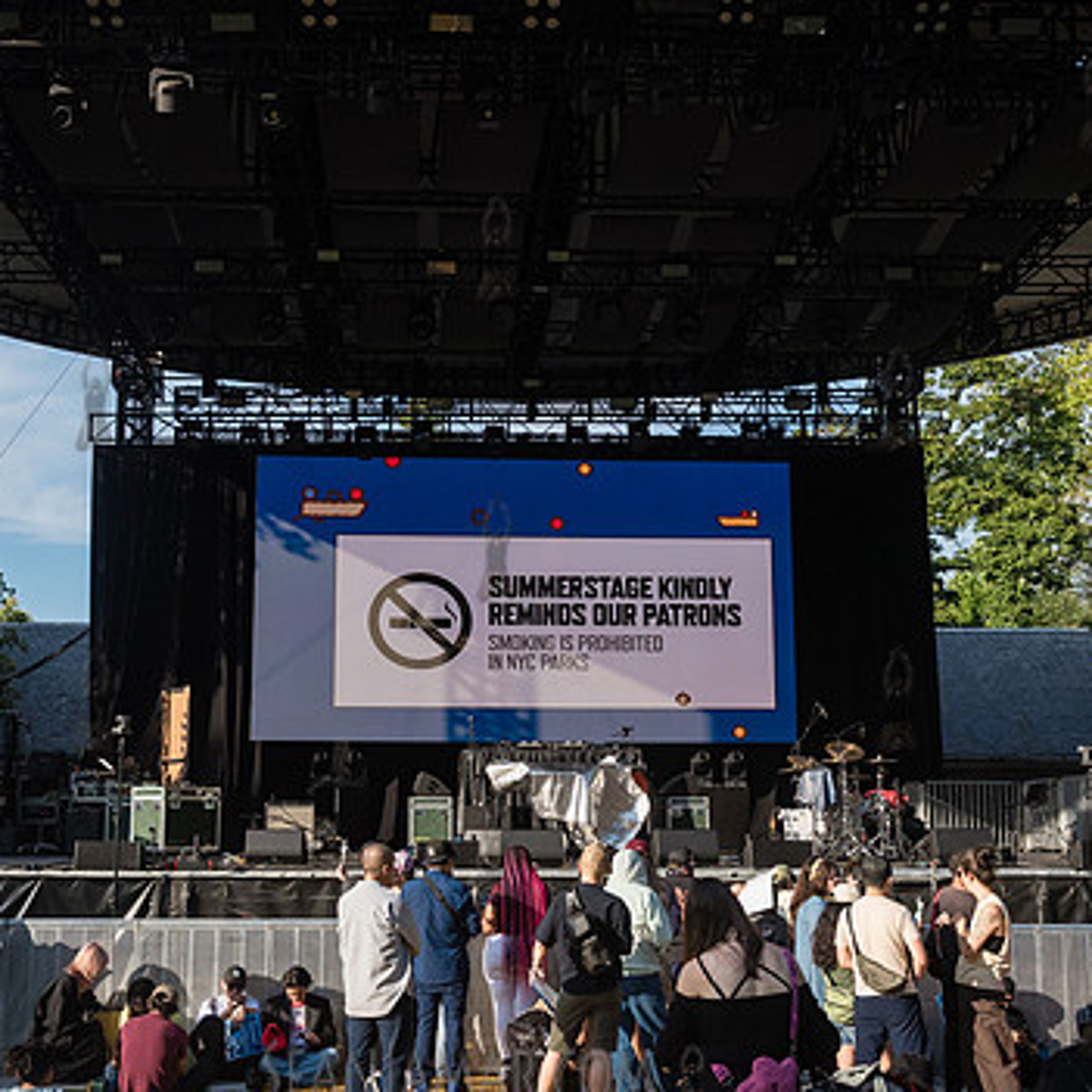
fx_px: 1606
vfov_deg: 37.6
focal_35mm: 45
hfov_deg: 37.5
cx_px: 495
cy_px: 546
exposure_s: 1/3200
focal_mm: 32
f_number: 5.6
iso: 2000
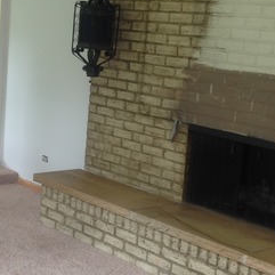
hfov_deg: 21.0
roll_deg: -3.9
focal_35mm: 82
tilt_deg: -8.3
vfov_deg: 21.1
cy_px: 128
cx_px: 82
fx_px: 737
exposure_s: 1/15
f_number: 2.4
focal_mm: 4.28
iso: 50
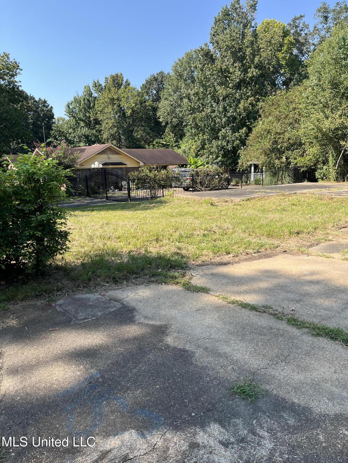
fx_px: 349
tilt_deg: -10.4
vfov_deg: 67.3
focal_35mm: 26
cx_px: 174
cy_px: 232
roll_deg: +0.4
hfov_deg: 53.1
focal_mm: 5.1
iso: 50
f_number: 1.6
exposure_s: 1/1325
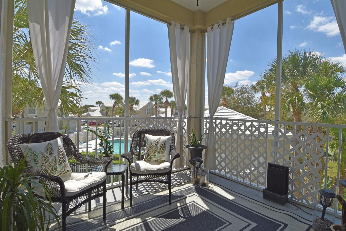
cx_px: 173
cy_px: 116
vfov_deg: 67.4
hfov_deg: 90.0
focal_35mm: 18
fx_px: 173
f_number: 9
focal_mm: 12
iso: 100
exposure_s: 1/200
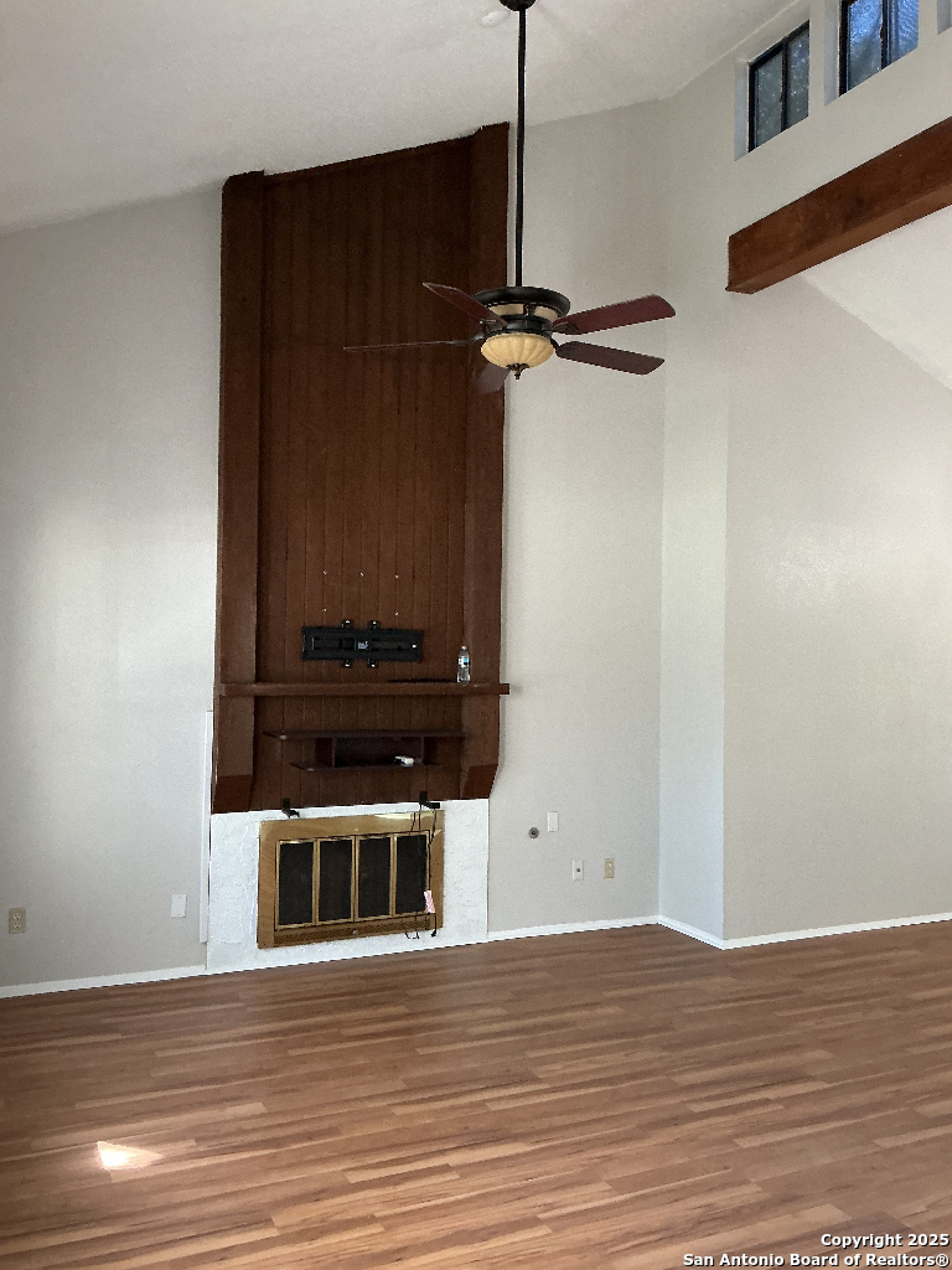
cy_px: 635
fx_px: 1063
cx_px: 476
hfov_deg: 48.2
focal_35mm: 29
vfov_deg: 61.7
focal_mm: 3
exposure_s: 1/60
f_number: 1.8
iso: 160
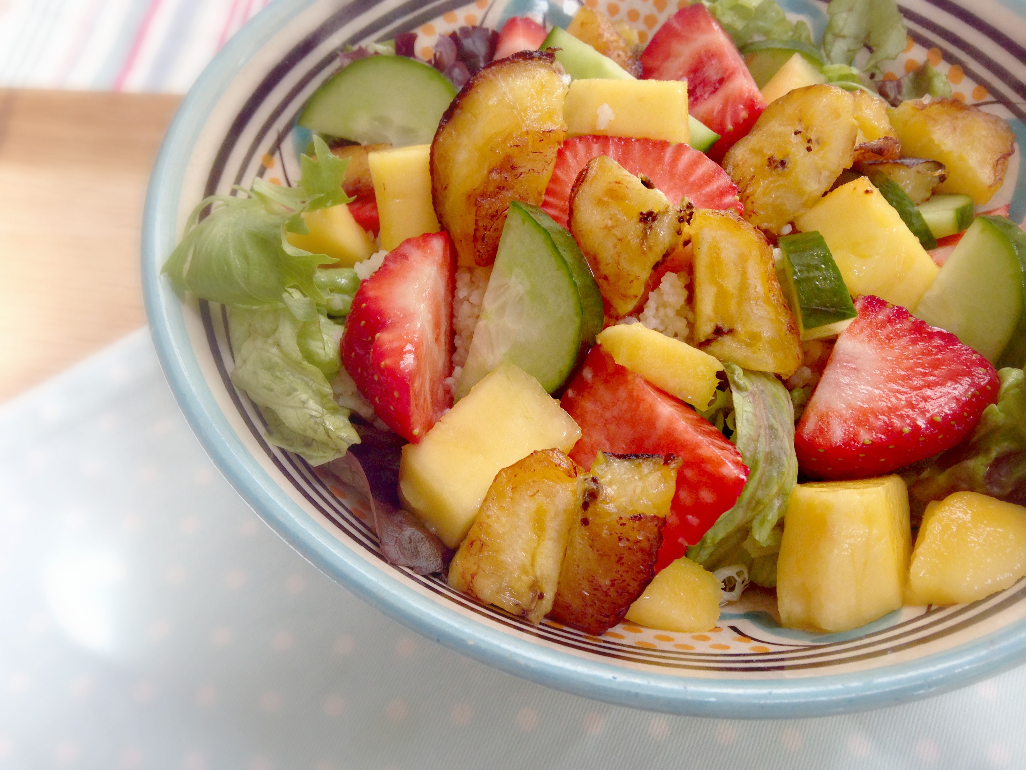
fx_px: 978
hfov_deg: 55.4
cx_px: 513
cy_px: 385
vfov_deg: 42.9
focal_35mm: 33
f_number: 2.4
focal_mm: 4.12
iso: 80
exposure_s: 1/120
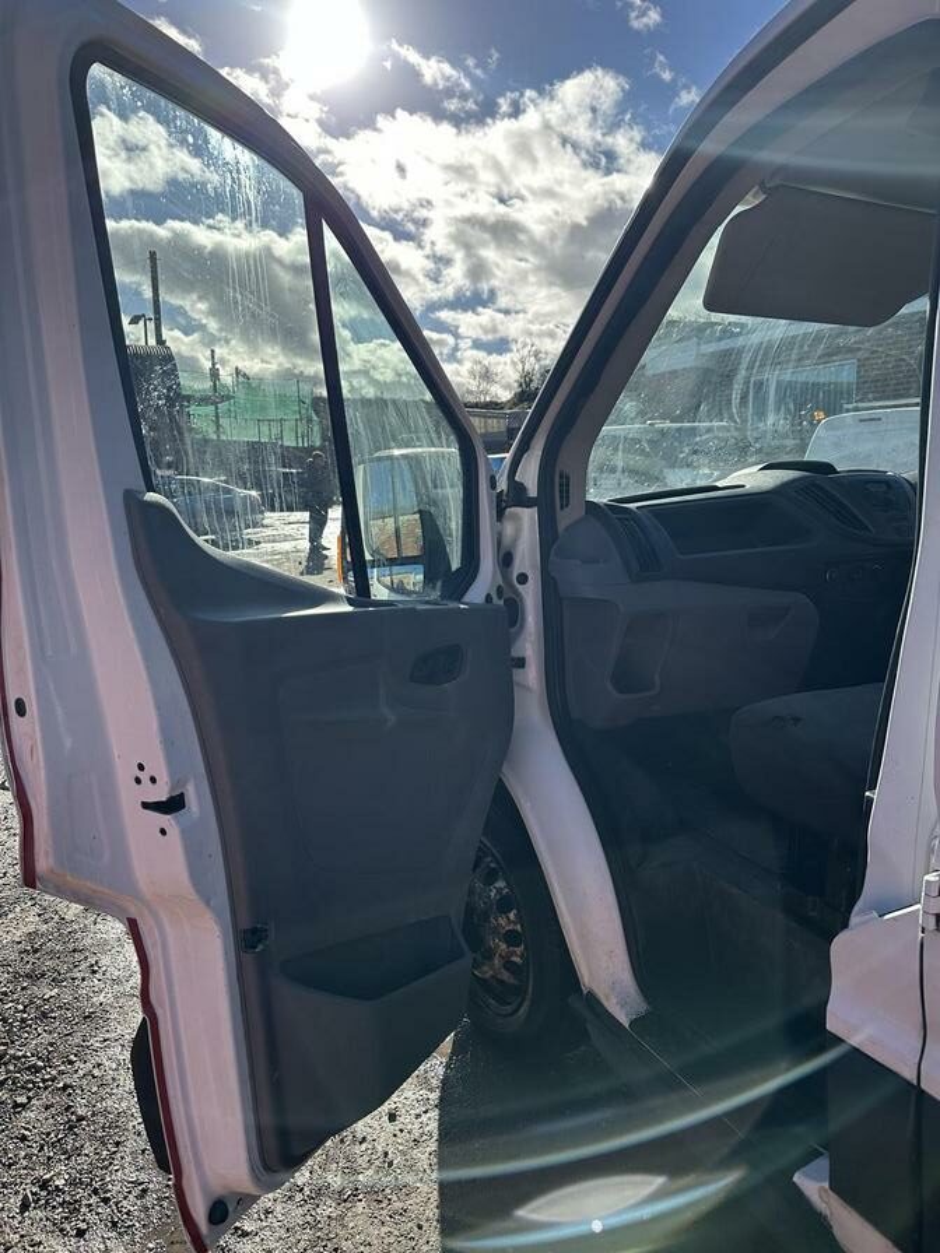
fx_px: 869
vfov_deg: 71.6
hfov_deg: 56.8
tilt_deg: -8.8
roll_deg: +0.0
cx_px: 470
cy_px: 626
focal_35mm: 24
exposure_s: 1/5000
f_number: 1.78
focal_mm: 6.86
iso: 80
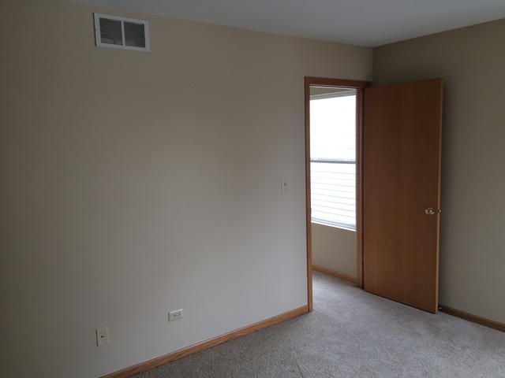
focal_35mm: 29
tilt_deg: -6.7
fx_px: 423
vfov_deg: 48.2
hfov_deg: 61.7
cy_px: 189
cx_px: 252
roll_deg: +3.4
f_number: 2.2
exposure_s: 1/40
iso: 40
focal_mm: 4.15
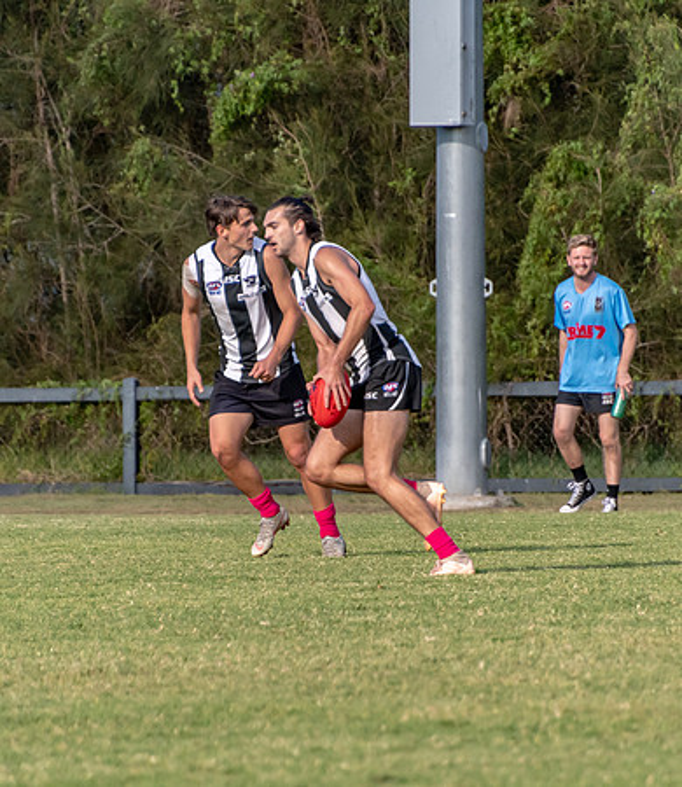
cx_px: 303
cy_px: 413
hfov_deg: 2.2
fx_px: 18062
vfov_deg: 2.5
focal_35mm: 751
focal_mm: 350
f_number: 6.3
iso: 800
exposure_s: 1/2000
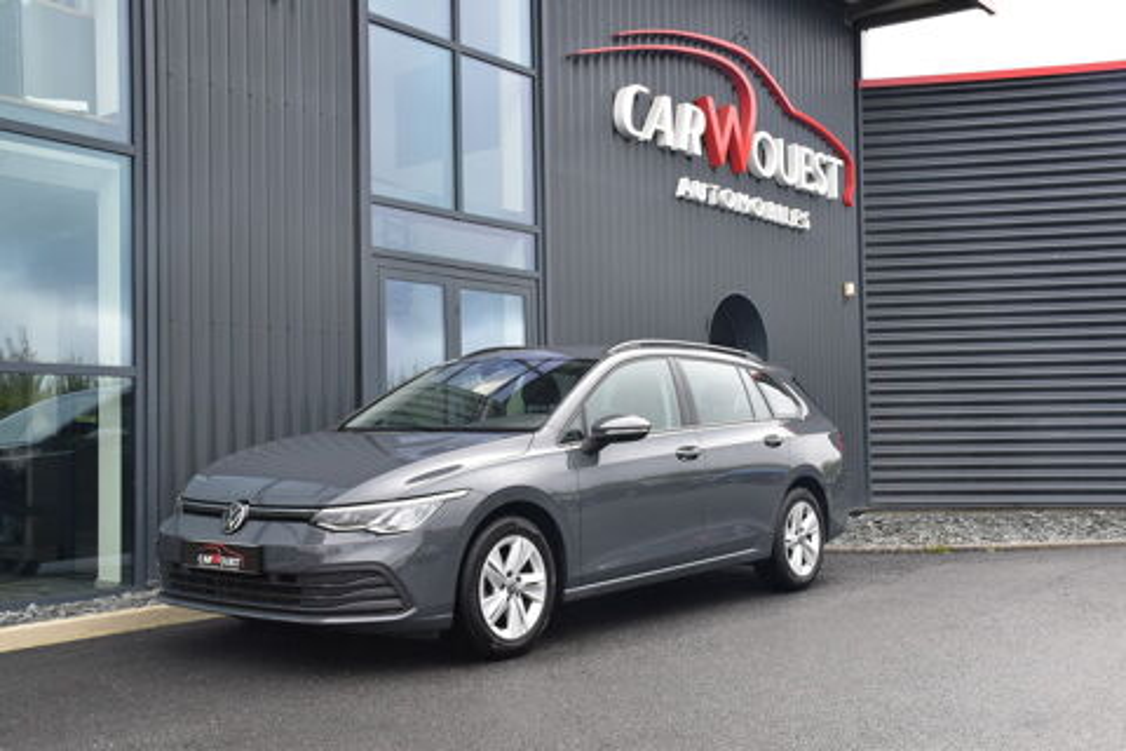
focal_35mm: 39
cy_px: 376
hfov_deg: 49.6
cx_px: 563
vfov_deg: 34.2
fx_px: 1220
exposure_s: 1/125
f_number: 9
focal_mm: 26
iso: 400
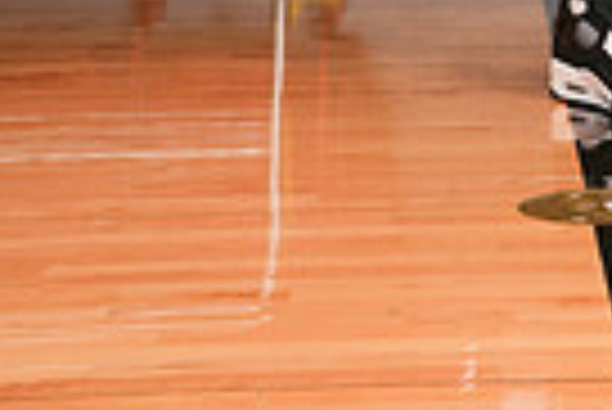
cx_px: 626
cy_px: -595
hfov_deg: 14.2
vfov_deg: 8.7
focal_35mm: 142
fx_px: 2417
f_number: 6.3
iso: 250
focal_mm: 43
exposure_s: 1/200
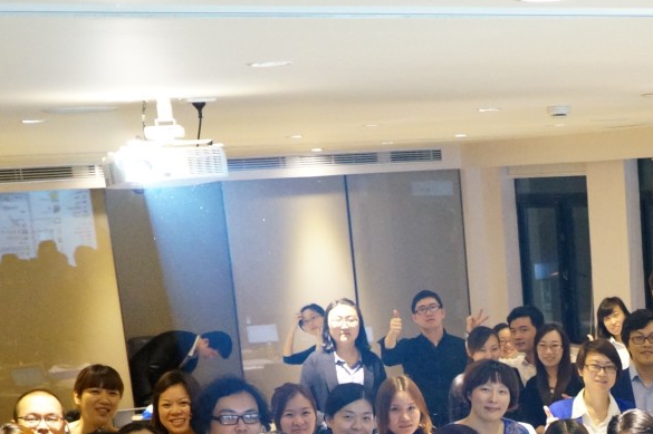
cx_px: 684
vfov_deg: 15.8
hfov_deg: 23.5
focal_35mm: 82
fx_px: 1486
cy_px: 561
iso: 2000
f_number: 2.8
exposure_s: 1/60
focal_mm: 20
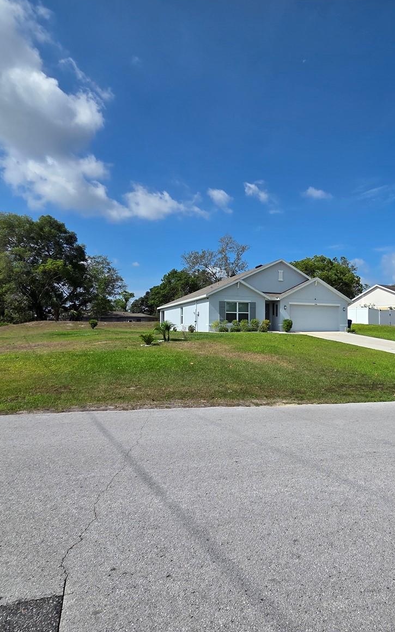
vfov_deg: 88.0
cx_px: 288
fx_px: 327
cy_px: 314
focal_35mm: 19
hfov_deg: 59.5
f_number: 2.2
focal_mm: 2.2
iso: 50
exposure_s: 1/3768
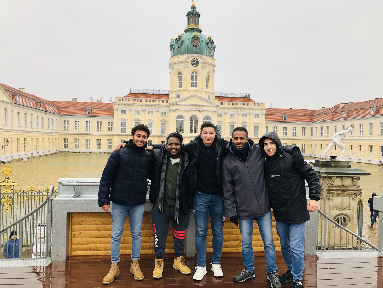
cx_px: 192
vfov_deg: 49.7
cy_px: 144
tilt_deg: -1.2
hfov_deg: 63.4
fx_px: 310
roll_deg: -1.0
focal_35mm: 28
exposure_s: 1/120
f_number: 1.8
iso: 25
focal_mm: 4
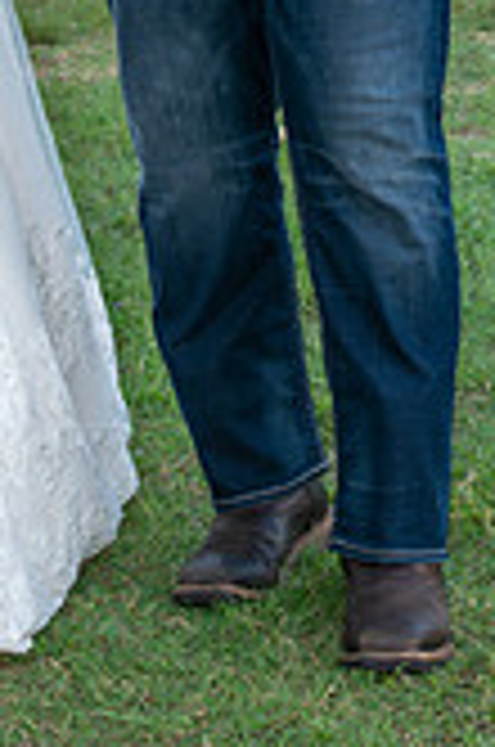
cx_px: 387
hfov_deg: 6.1
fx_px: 4639
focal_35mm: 224
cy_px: -162
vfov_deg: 9.1
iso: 140
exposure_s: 1/125
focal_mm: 55
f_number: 5.6
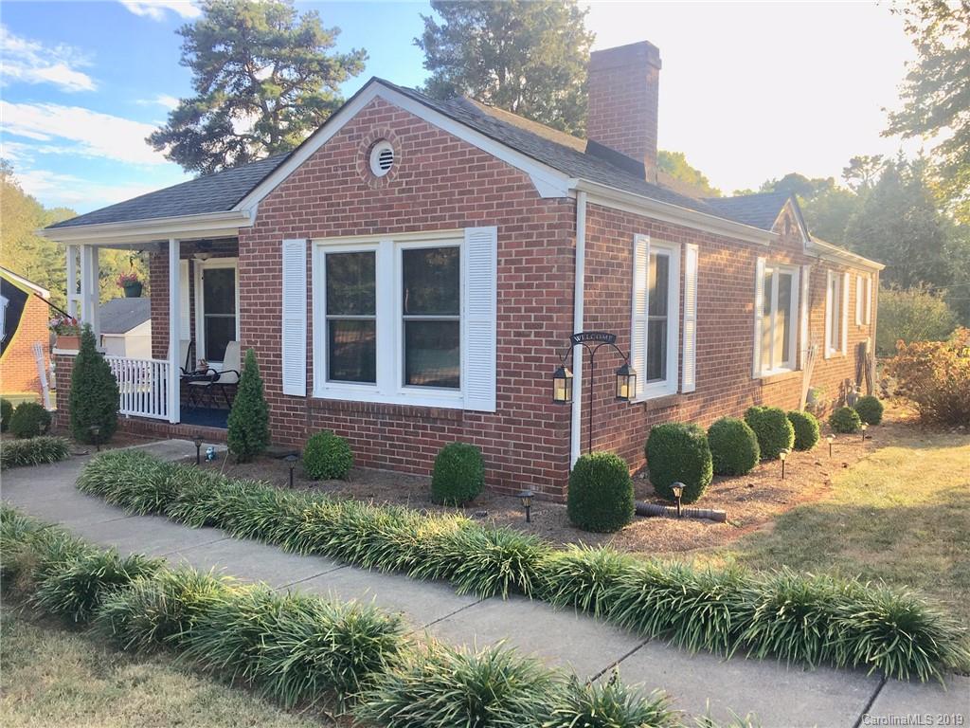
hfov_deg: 61.7
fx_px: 813
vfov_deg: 48.2
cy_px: 364
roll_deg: -2.3
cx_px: 485
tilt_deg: -5.3
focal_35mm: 29
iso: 25
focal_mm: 4.15
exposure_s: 1/334
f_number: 2.2
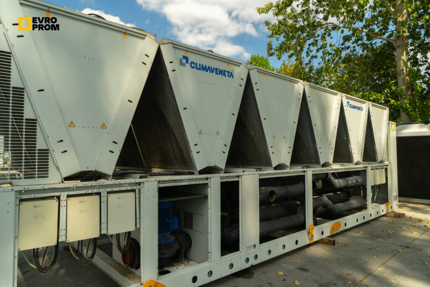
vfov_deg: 53.1
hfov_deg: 73.7
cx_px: 215
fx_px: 287
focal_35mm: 24
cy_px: 144
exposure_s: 1/160
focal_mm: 24
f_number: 7.1
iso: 250
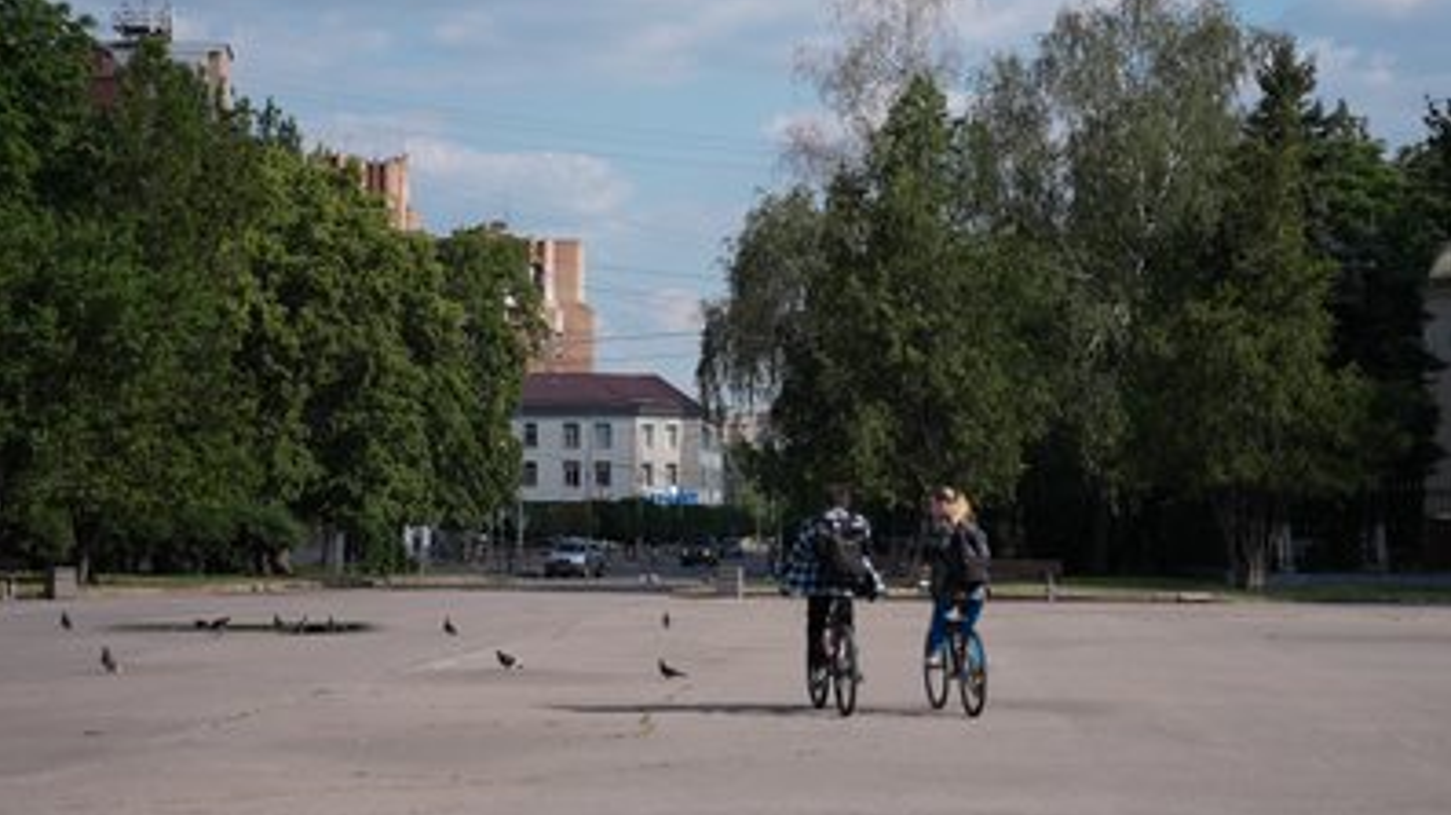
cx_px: 727
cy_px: 349
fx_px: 2846
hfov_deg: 28.6
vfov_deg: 16.3
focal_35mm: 74
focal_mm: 70
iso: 320
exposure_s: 1/8000
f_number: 2.8
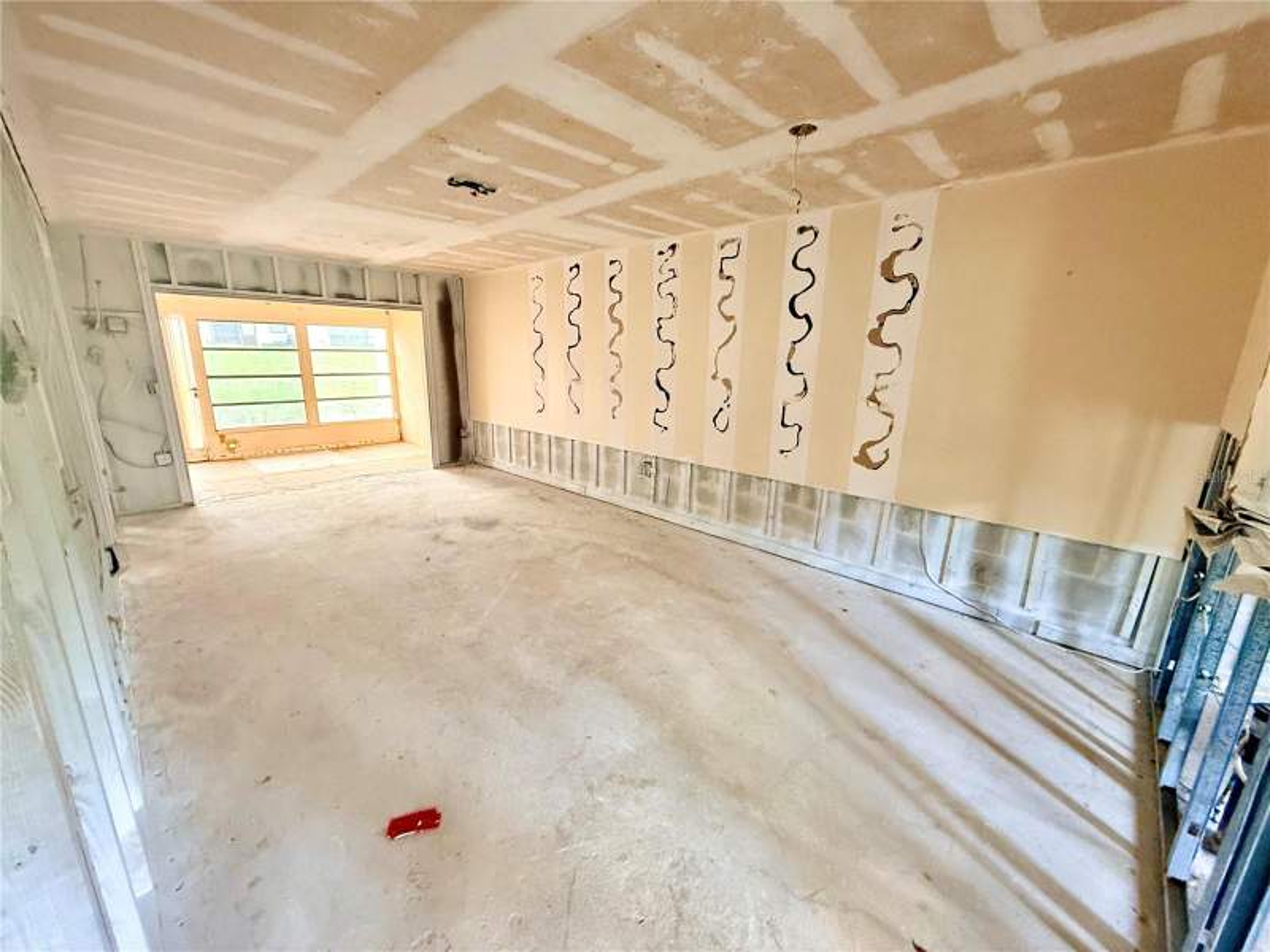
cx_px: 635
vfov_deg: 85.7
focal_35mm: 14
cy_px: 476
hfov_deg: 102.1
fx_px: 514
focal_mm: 2.22
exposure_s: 1/60
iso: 400
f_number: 2.2
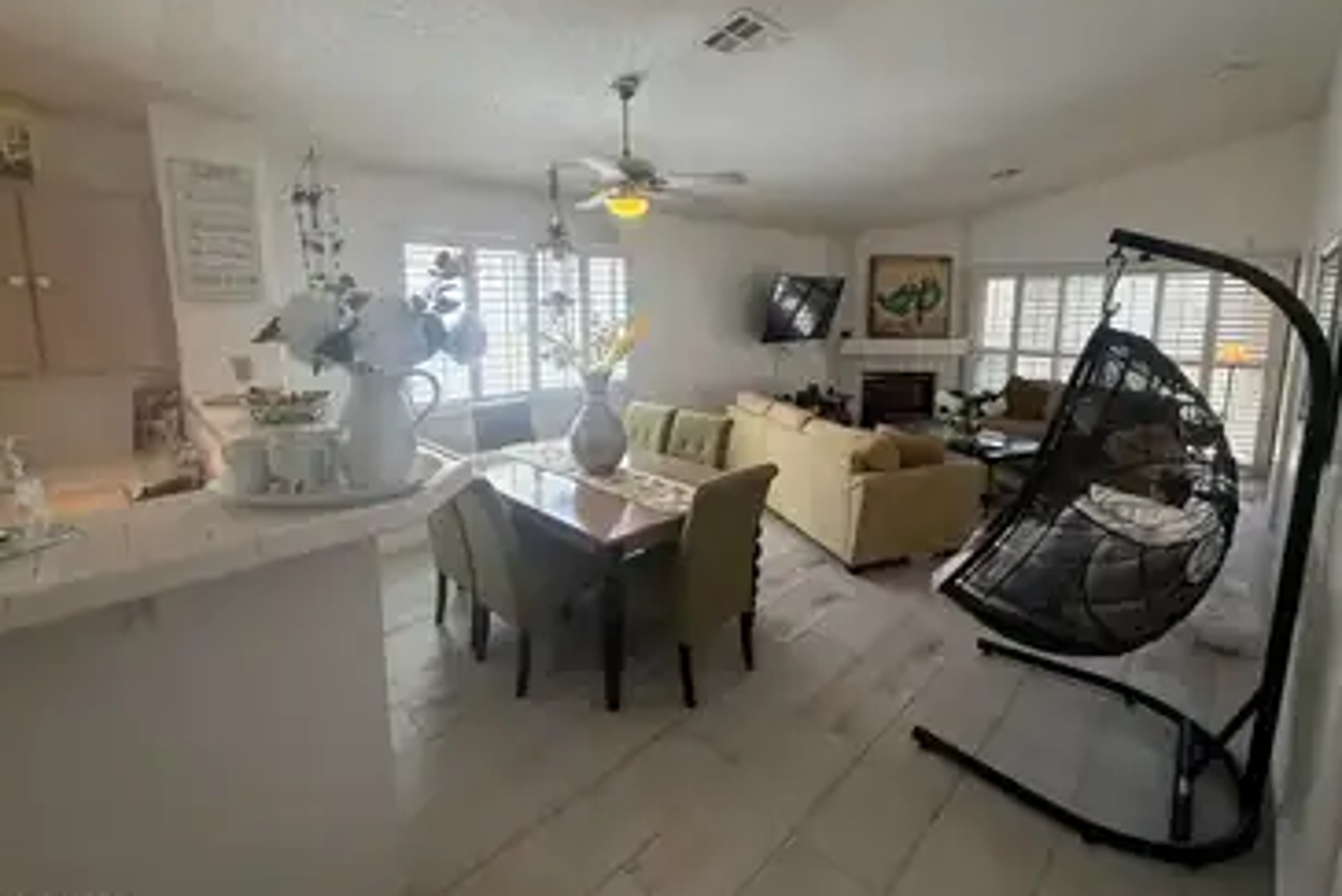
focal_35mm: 16
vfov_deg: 73.4
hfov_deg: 96.6
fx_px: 597
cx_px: 708
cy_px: 383
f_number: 2.2
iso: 160
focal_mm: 2.22
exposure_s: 1/120
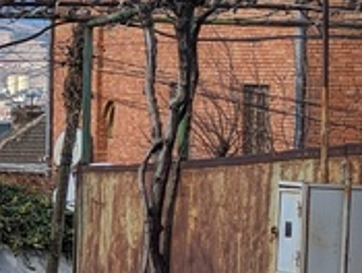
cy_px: 81
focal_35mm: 146
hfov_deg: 10.1
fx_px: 1530
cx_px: -708
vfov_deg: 10.2
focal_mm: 6.81
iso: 45
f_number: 1.85
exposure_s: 1/1529
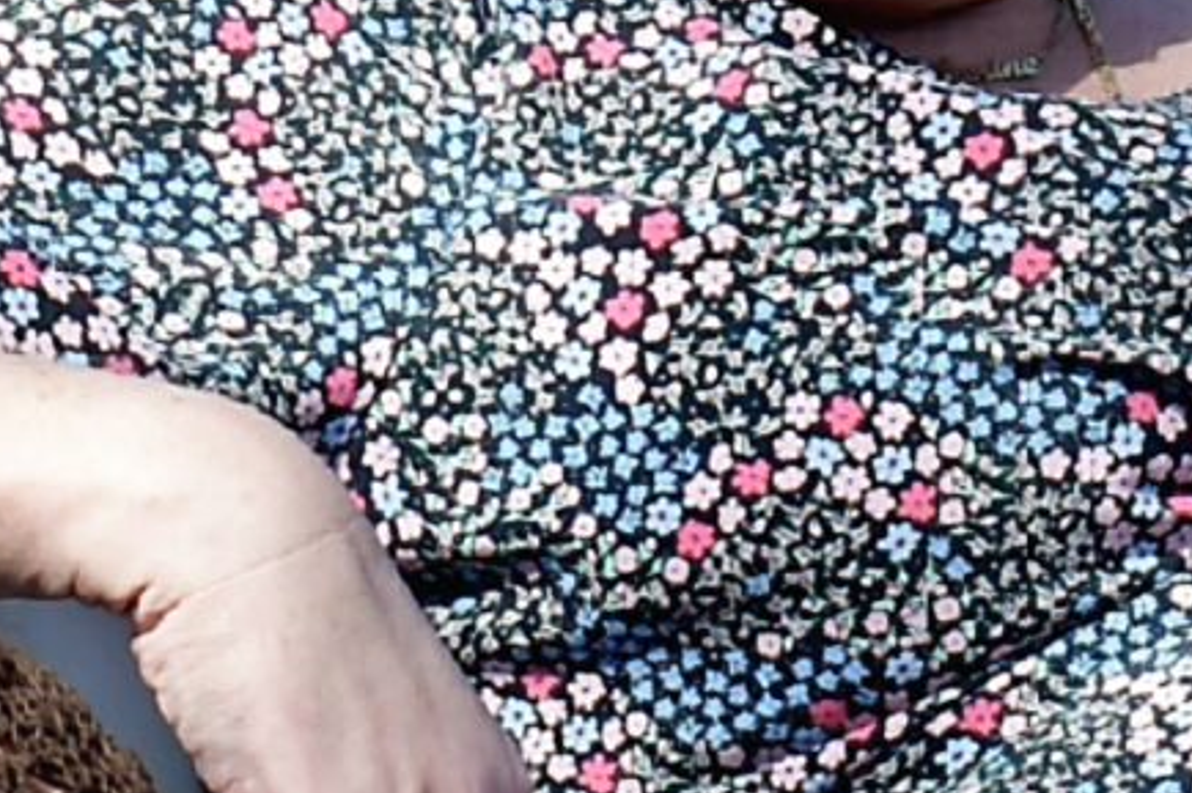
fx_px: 7908
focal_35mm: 239
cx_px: 321
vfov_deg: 5.7
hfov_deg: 8.6
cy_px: -509
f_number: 8
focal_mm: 27
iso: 200
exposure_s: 1/250
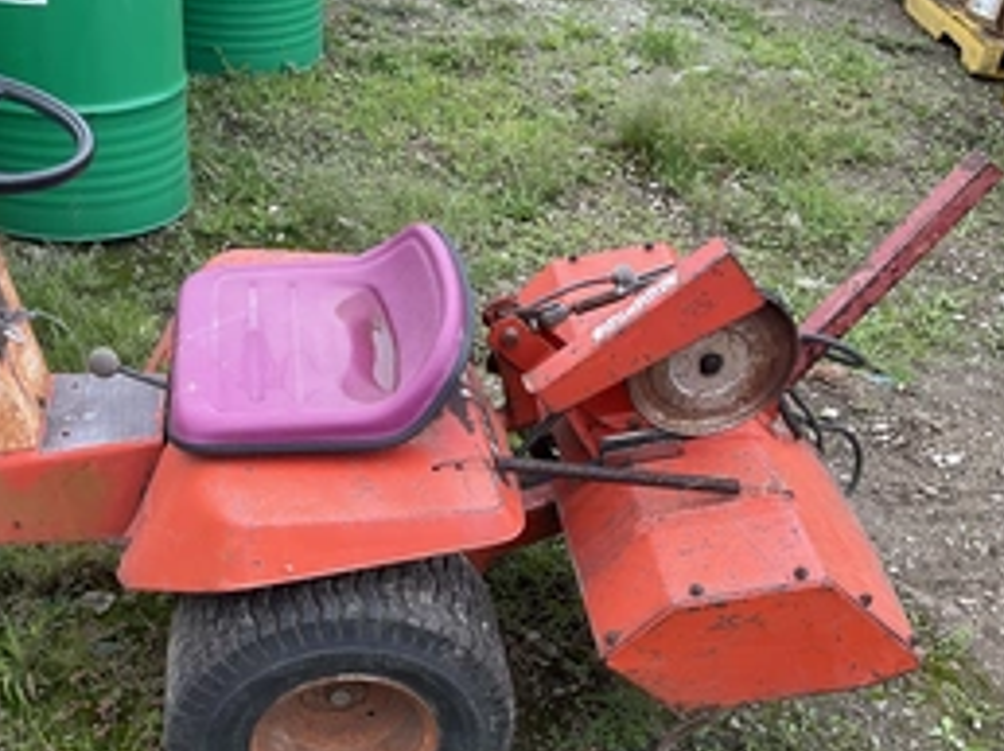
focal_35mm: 45
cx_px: 428
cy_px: 568
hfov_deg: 42.0
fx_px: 1304
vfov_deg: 31.5
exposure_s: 1/152
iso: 20
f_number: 1.8
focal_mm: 3
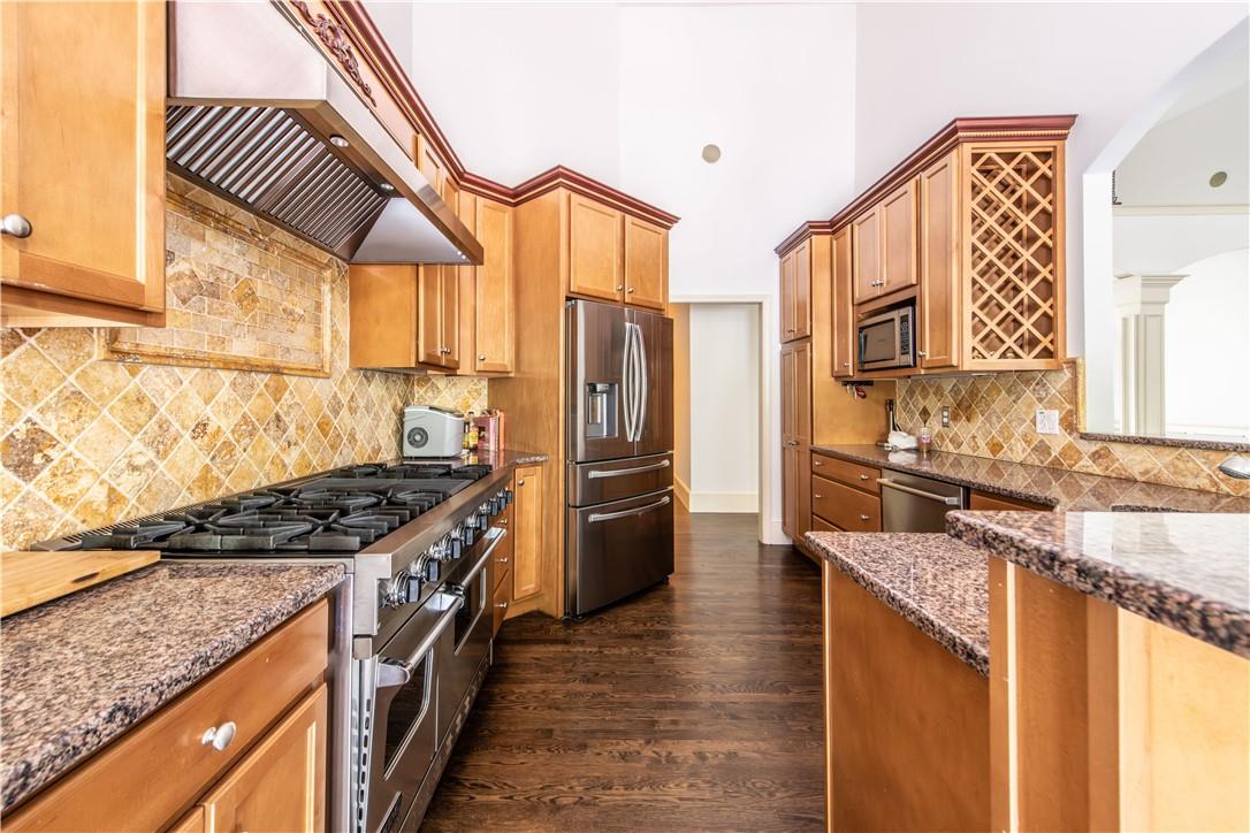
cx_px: 625
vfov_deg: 81.2
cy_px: 416
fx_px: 486
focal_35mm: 14
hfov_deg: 104.3
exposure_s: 1/1.67
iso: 1000
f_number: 10
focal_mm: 14
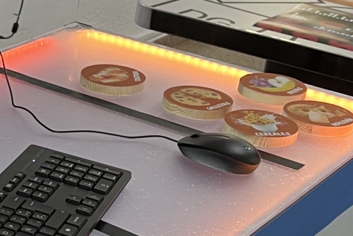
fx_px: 1069
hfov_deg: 17.9
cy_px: 159
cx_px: -64
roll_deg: -2.9
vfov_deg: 12.6
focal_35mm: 109
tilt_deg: -23.9
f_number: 1.5
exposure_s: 1/50
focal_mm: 5.7
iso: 80
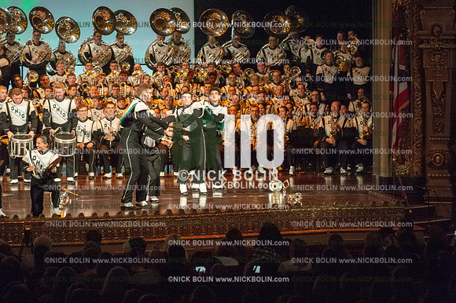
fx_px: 1772
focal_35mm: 140
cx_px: 228
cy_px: 152
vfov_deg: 9.8
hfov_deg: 14.7
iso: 8000
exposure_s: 1/320
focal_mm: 140
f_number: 5.6
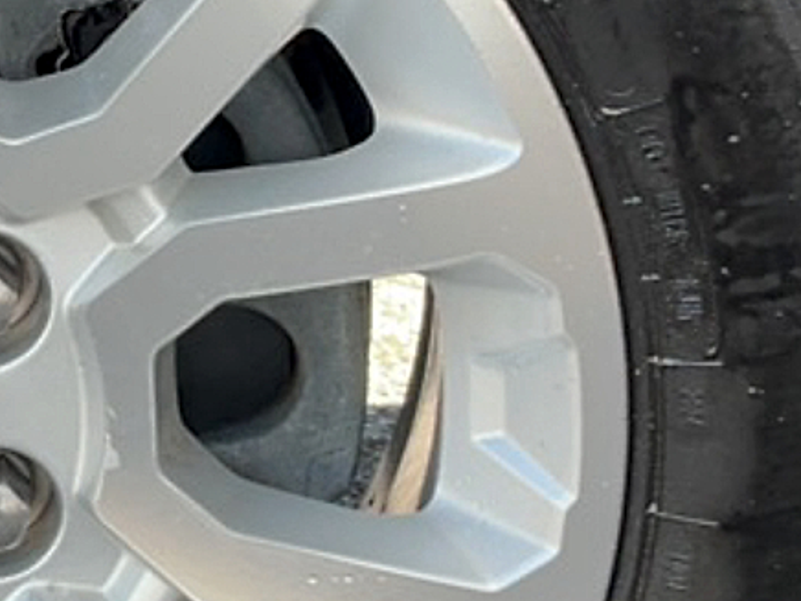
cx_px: -167
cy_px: 377
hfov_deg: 17.1
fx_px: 2545
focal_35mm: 110
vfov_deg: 13.4
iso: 20
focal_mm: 3
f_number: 1.8
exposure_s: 1/150
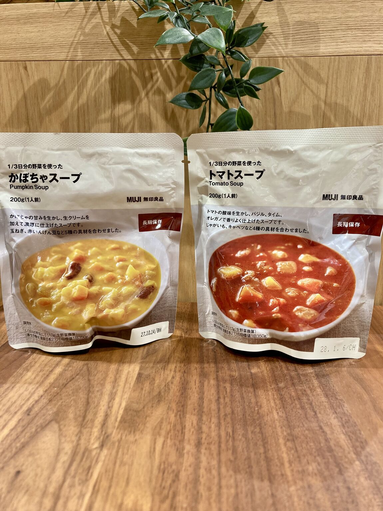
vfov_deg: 63.4
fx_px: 413
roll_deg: +0.1
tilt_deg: -9.3
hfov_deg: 49.8
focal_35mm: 28
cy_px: 256
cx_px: 192
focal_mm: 3.99
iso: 64
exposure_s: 1/50
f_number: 1.8
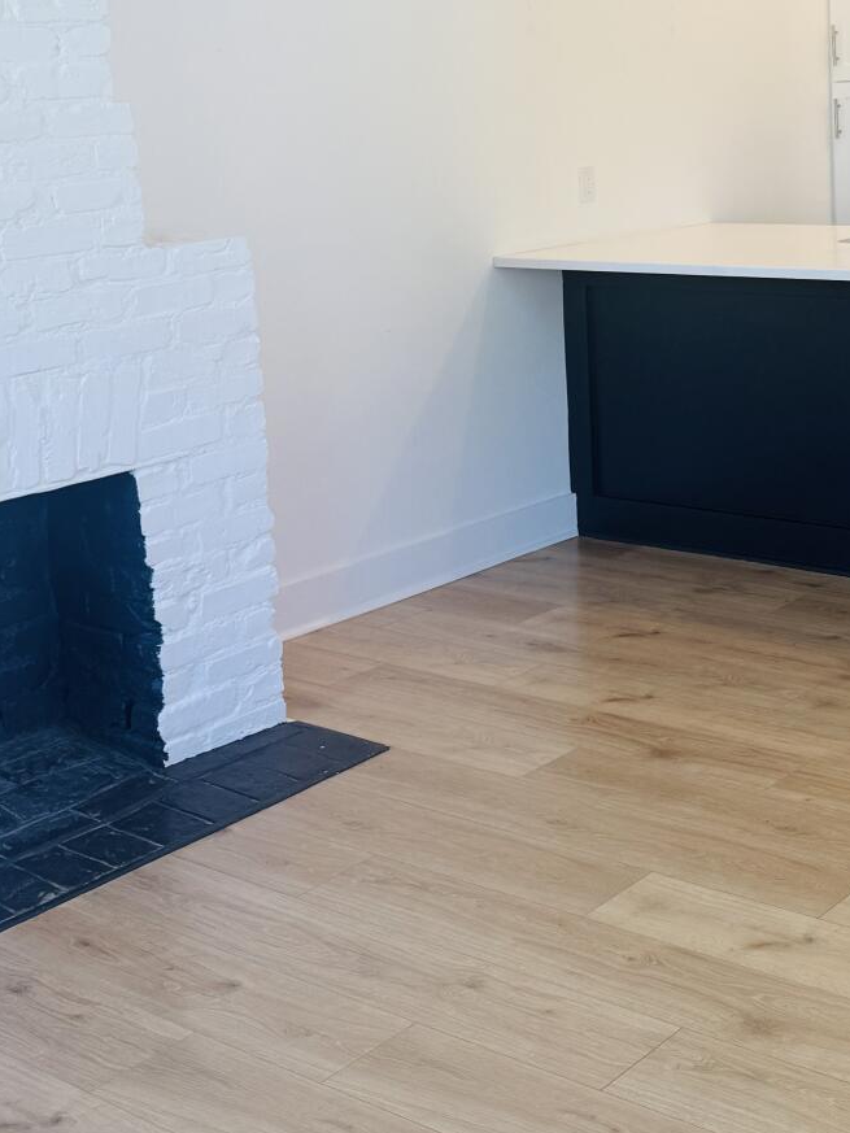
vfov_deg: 34.2
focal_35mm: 55
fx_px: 1800
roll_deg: +2.2
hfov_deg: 25.7
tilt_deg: -6.7
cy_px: 280
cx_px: 762
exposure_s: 1/157
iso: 80
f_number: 1.78
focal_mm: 6.76
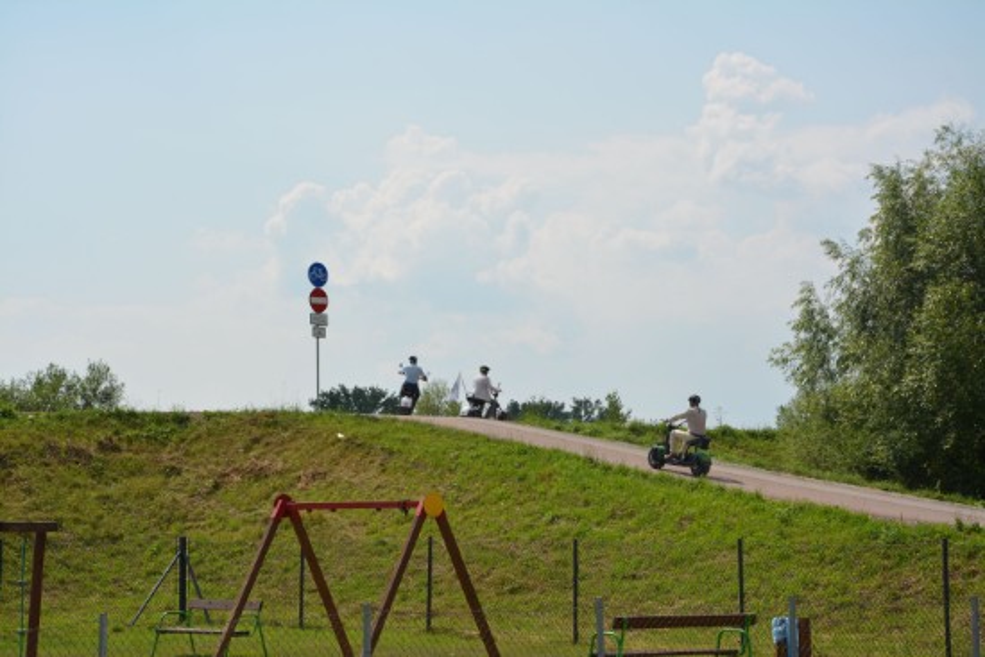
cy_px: 328
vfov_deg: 14.7
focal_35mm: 93
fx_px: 2545
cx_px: 492
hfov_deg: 21.9
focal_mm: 62
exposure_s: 1/400
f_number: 10
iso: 100
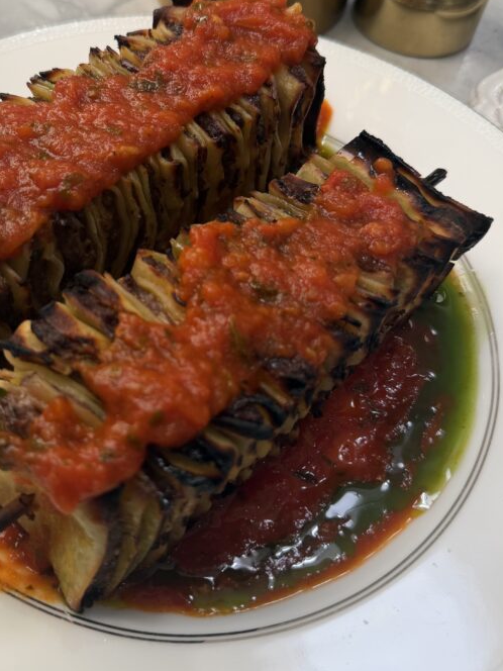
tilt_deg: -55.4
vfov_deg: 50.0
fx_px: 717
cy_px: 293
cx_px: 160
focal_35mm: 37
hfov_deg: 38.1
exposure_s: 1/120
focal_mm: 6.76
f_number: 1.78
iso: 80
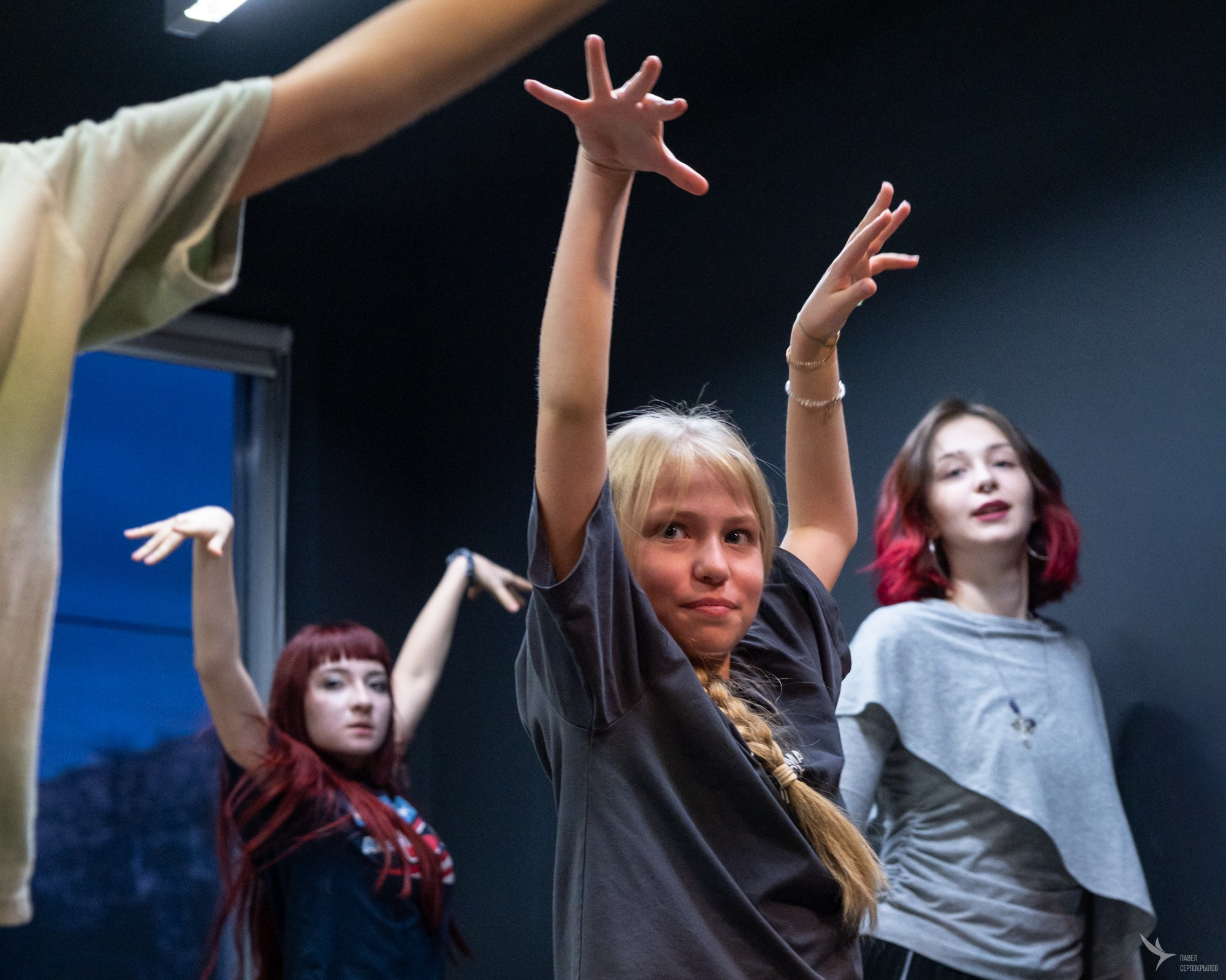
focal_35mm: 75
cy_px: 659
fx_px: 2710
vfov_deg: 20.4
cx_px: 478
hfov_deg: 25.4
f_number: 2.8
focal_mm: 32.9
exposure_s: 1/250
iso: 2000
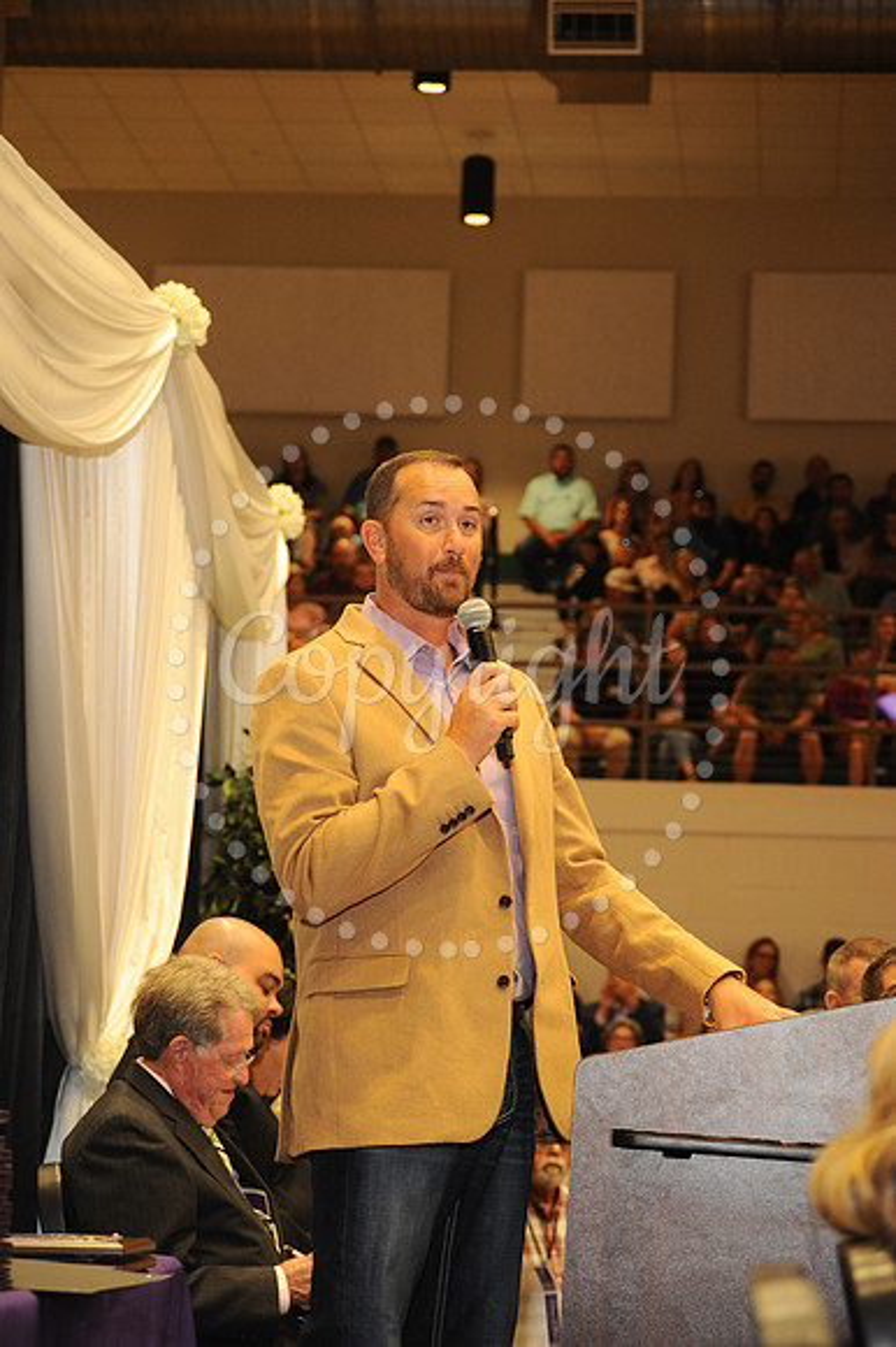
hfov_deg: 13.0
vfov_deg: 19.5
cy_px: 674
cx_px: 448
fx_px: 3924
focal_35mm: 105
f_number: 5.6
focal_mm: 105
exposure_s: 1/60
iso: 1250
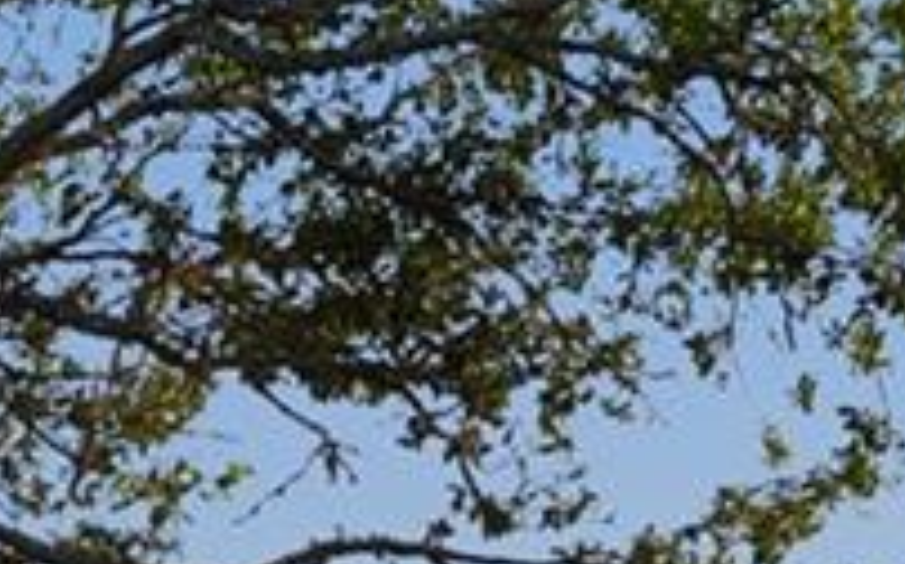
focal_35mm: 178
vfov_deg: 6.2
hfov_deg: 11.6
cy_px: 2149
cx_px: -27
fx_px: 4388
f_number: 8
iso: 100
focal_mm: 22
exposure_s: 1/5
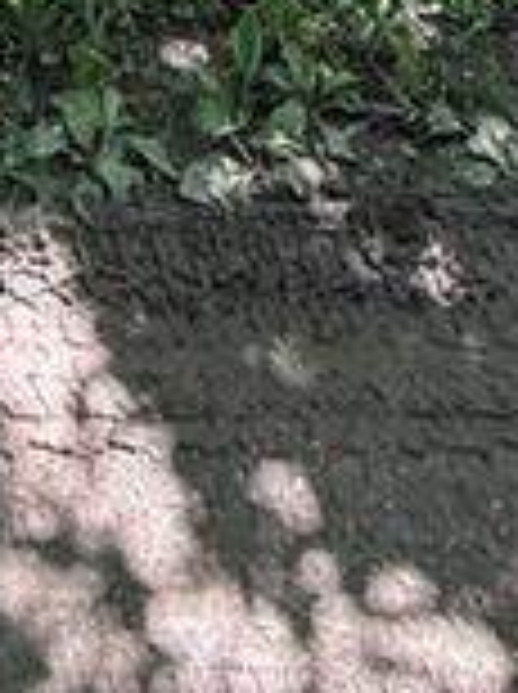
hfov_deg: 19.8
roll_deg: +0.1
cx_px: -90
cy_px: -927
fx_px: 1401
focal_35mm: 70
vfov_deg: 15.7
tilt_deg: -0.9
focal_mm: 2.22
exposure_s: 1/115
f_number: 2.2
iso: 50
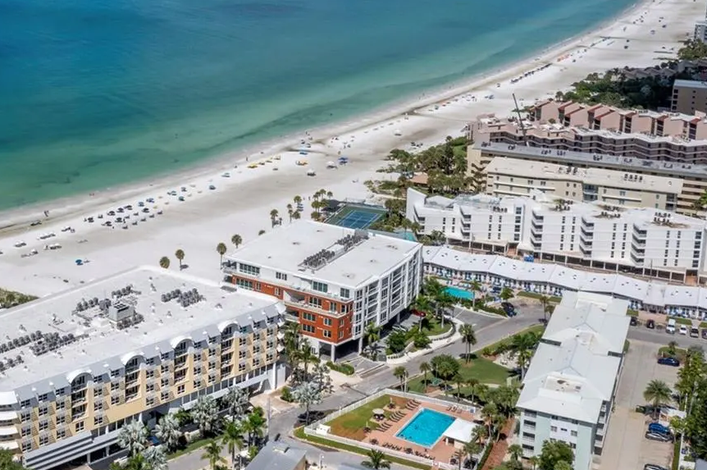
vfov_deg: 25.6
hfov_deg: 37.3
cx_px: 173
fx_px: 1020
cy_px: 112
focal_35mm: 52
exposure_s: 1/1000
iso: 100
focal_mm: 10.26
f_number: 7.1
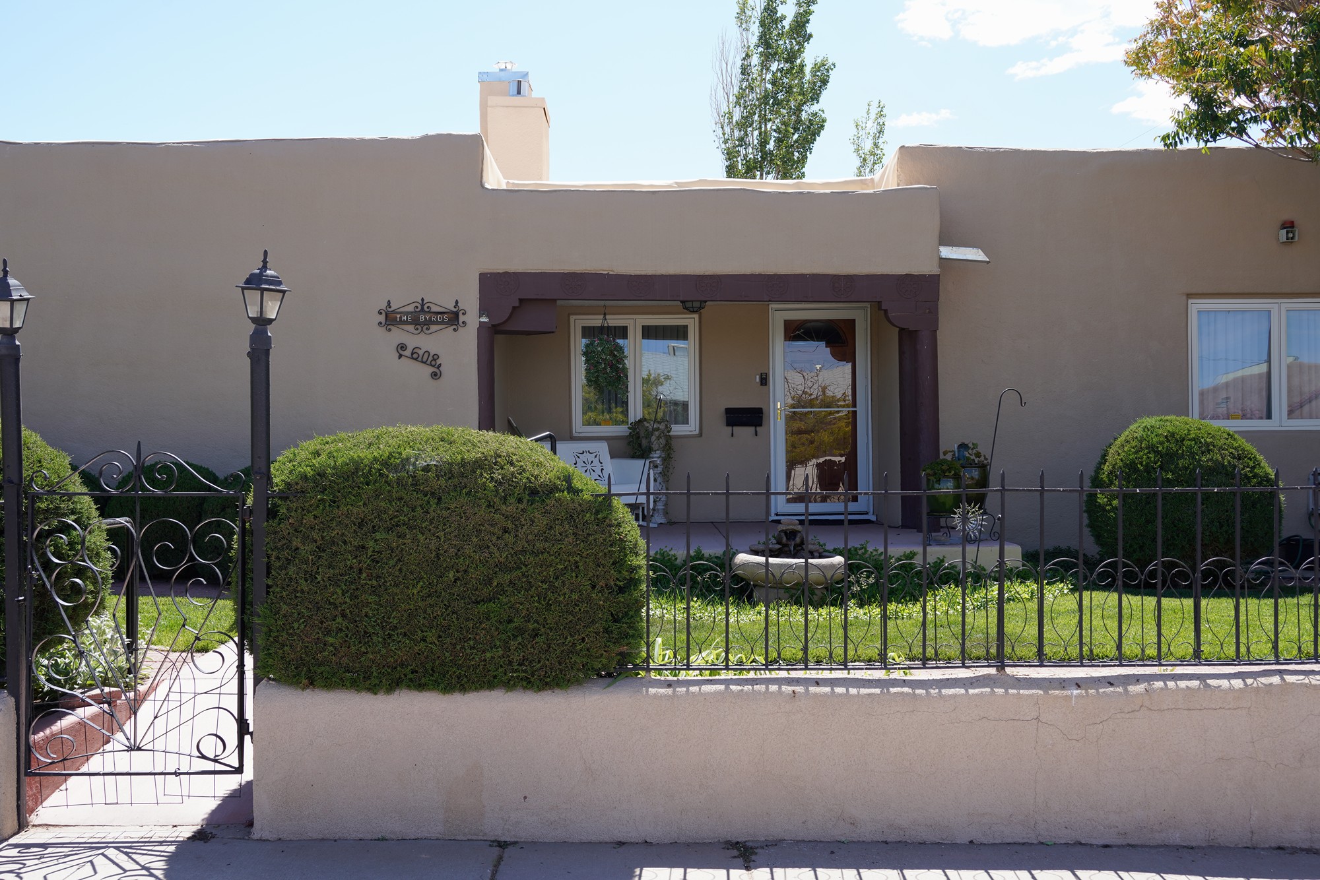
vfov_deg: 35.1
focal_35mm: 38
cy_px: 440
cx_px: 660
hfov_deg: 50.7
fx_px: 1393
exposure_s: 1/100
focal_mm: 38
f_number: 9
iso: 100
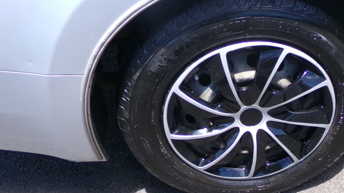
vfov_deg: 26.2
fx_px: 410
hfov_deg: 43.4
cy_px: 142
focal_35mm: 45
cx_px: 273
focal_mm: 4.3
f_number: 3.7
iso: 100
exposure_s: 1/210
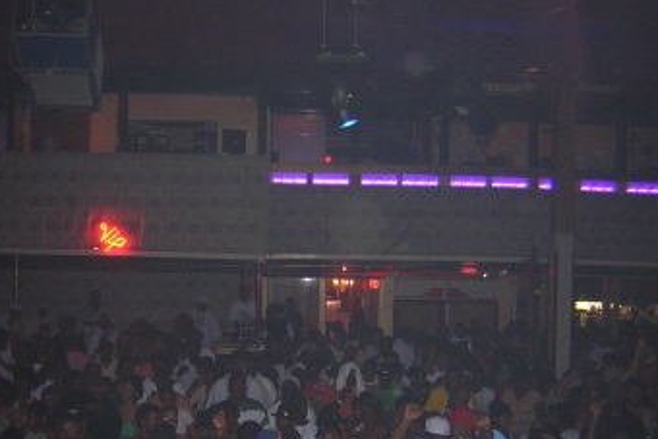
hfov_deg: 44.5
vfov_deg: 30.4
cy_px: 273
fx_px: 805
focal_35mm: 44
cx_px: 331
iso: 400
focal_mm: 4.7
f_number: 2.6
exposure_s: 1/60.1
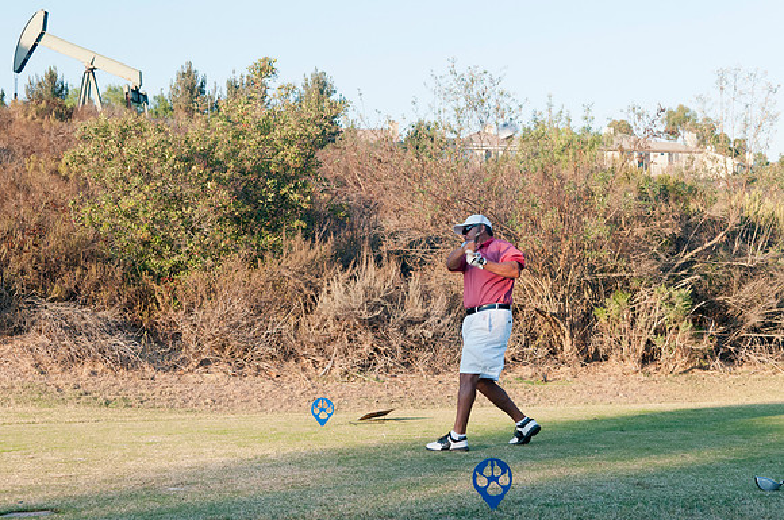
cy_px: 260
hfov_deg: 35.1
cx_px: 392
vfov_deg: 23.7
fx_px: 1240
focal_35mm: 57
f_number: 5
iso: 500
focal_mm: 38
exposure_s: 1/250
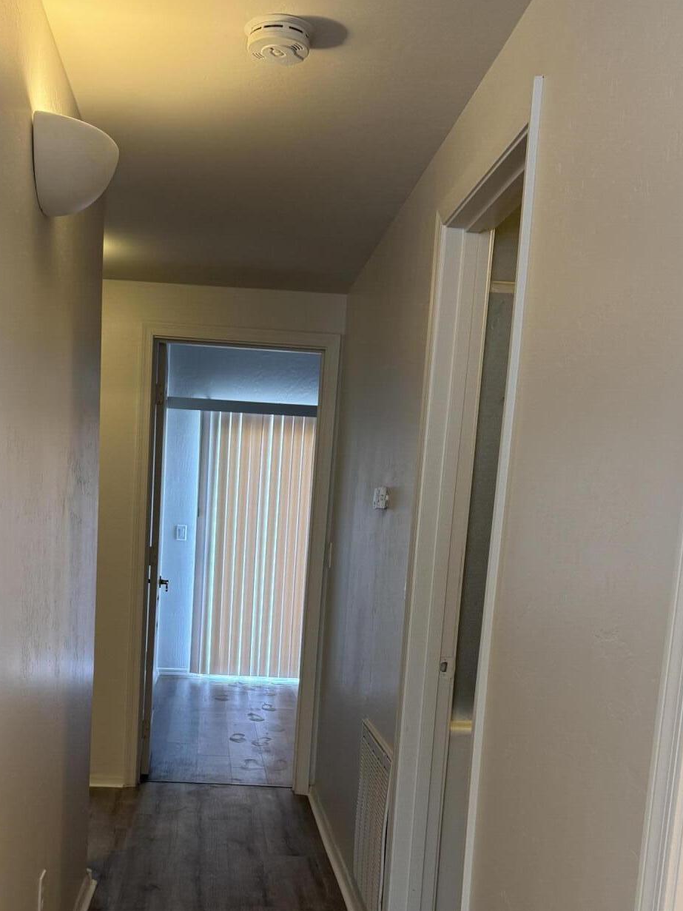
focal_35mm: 39
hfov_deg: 36.6
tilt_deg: -8.2
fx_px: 1026
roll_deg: -2.2
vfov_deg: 46.4
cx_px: 249
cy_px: 666
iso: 200
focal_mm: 6.76
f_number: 1.78
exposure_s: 1/60
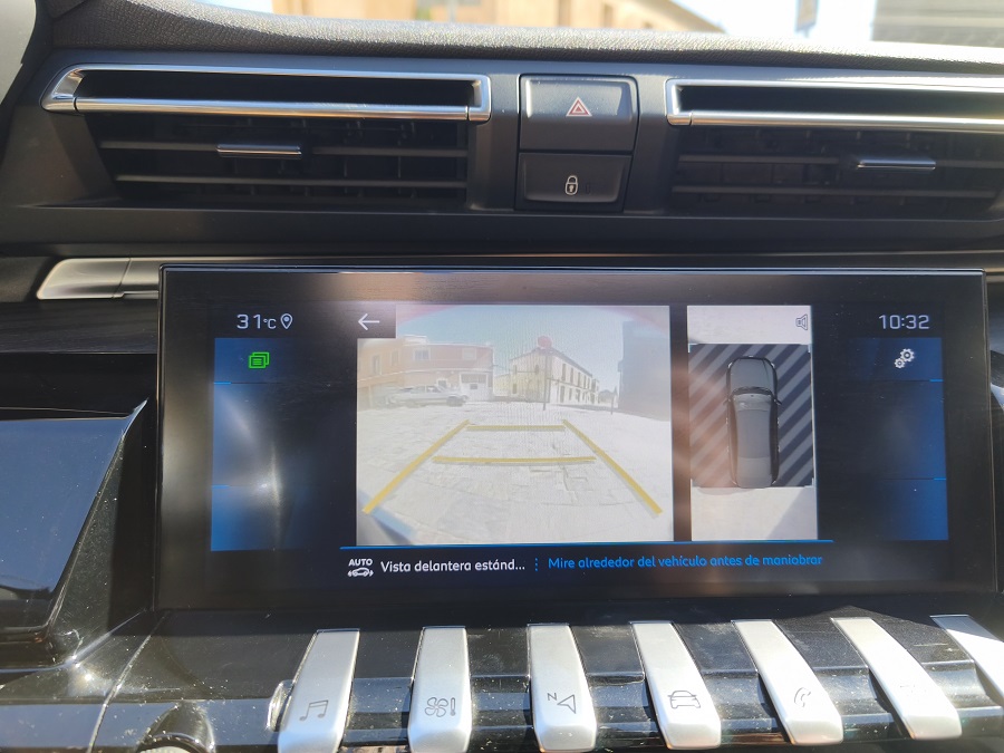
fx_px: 667
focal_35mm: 23
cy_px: 376
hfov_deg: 73.9
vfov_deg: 58.9
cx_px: 502
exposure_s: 1/428
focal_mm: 5.35
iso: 50
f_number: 1.7
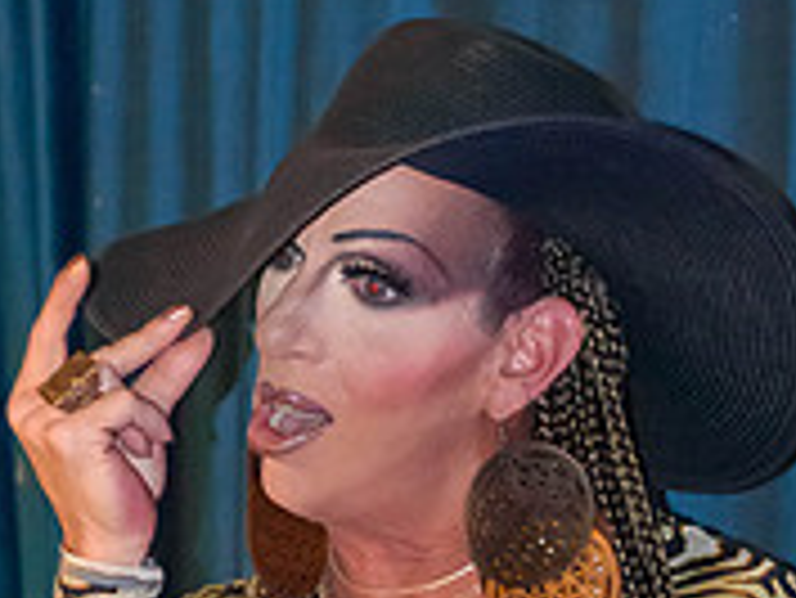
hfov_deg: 7.7
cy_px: 769
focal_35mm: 257
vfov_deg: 5.8
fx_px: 5914
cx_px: 513
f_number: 4.5
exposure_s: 1/60
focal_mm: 70
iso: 6400
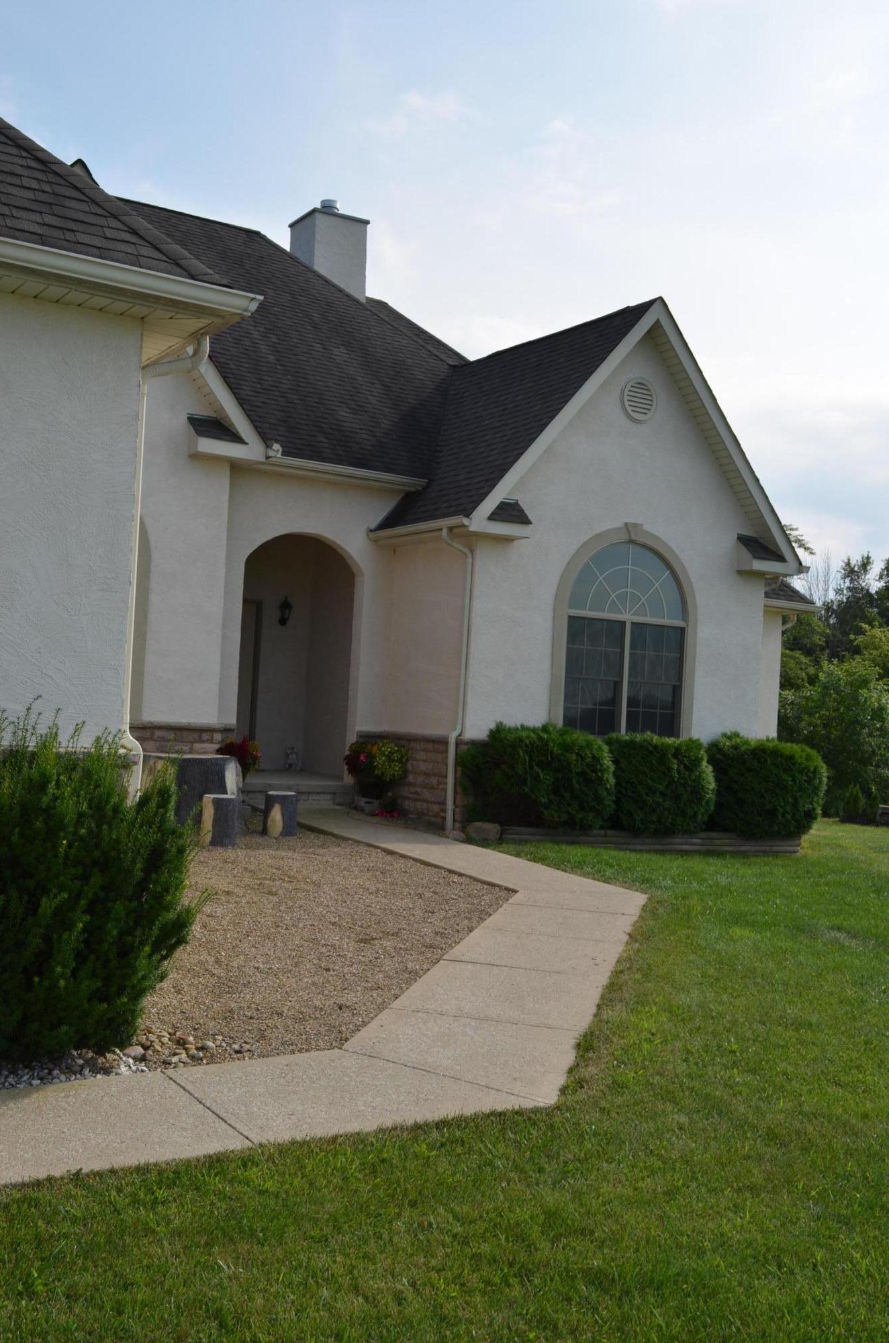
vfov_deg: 53.2
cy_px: 672
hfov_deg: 36.7
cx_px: 444
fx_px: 1340
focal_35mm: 36
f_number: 9.5
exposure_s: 1/200
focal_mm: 24
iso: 100
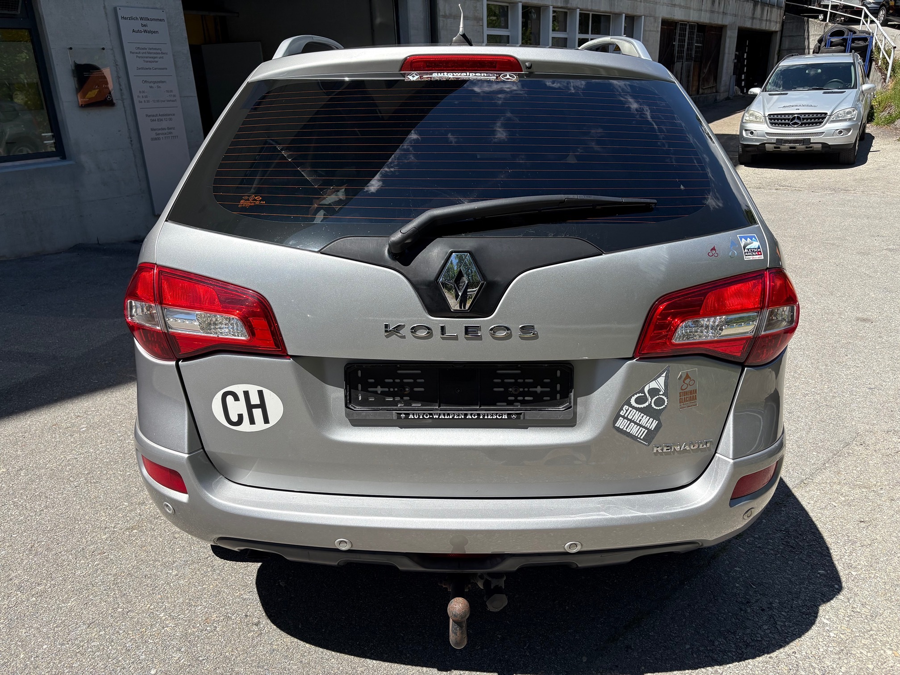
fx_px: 676
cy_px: 338
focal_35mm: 26
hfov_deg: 67.3
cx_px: 450
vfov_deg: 53.1
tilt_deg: -20.5
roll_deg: +2.8
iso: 64
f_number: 1.6
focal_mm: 5.96
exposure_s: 1/3279
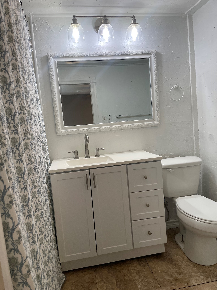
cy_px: 145
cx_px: 108
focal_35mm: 26
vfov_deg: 67.3
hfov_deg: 53.1
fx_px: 217
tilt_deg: -6.0
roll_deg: +4.8
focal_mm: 4.2
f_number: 1.6
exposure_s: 1/120
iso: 80
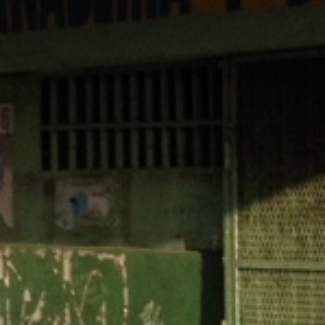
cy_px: -24
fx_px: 2645
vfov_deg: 7.0
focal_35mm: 249
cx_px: -502
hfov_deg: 6.6
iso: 50
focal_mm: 4.28
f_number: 2.4
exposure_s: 1/778
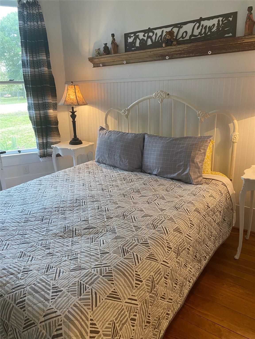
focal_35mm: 26
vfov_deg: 67.3
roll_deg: +2.1
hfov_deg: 53.1
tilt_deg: -16.3
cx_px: 128
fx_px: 255
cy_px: 170
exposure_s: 1/60
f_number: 1.8
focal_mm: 4.25
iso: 160
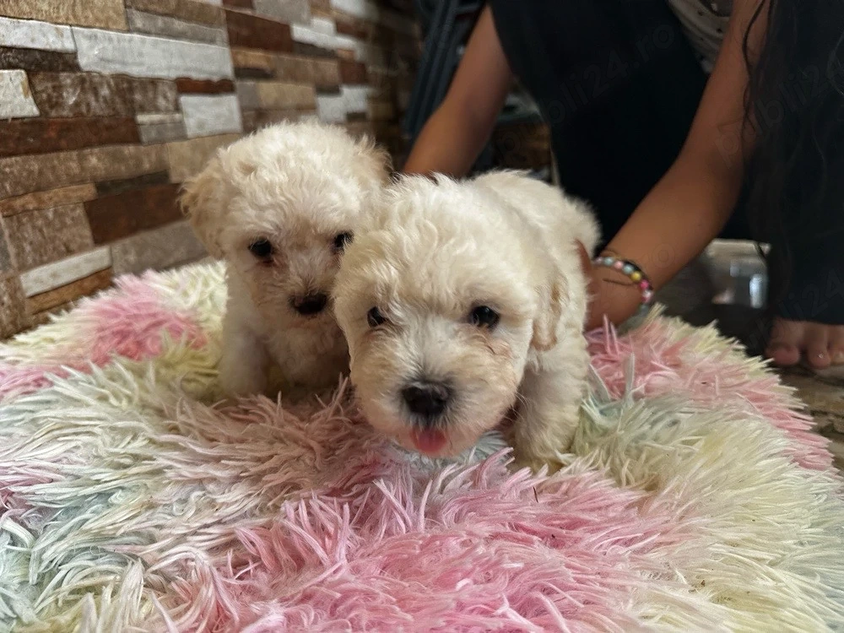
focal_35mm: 24
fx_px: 585
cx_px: 422
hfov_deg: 71.6
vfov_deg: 56.8
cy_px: 316
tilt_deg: -17.1
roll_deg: +5.6
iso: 250
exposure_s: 1/65
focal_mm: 6.86
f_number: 1.78
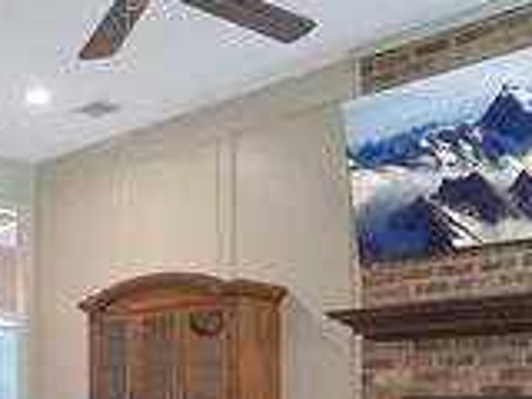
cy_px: 411
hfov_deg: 35.1
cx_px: 163
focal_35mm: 54
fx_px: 830
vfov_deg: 25.5
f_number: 9
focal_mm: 14
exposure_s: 1/10
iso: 800
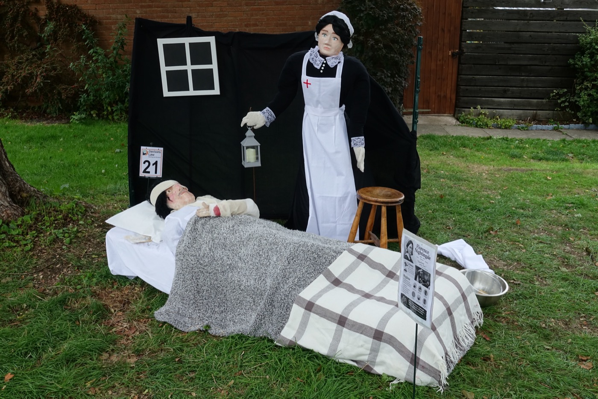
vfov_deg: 41.1
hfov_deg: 58.7
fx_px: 531
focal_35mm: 32
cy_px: 200
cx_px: 299
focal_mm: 11.77
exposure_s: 1/125
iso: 500
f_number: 8
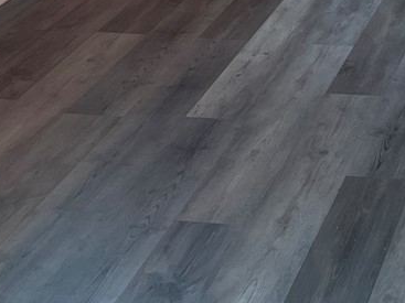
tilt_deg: -3.2
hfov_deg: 17.5
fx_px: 1275
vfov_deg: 12.1
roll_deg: +1.3
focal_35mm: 109
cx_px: 425
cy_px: -305
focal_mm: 5.1
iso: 50
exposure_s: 1/121
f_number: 1.6
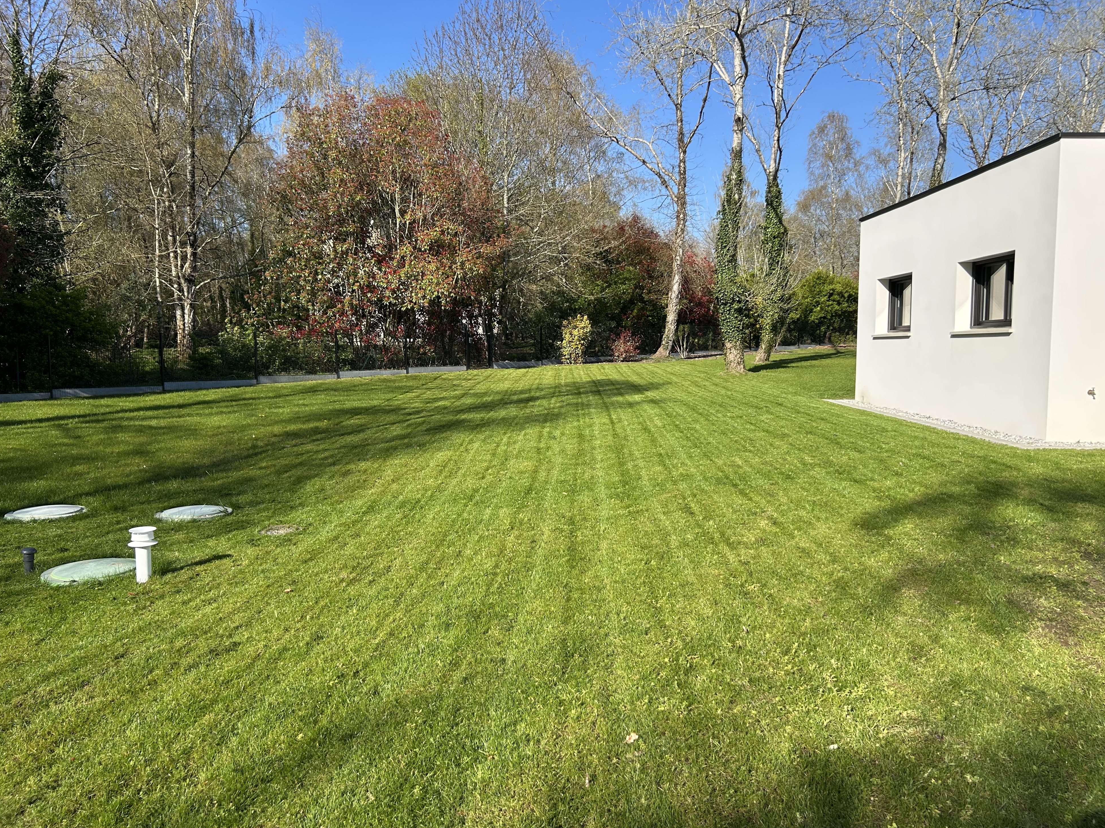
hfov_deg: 65.3
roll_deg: -0.2
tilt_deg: -4.6
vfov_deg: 51.4
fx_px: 862
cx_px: 549
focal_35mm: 27
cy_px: 410
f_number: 1.5
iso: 50
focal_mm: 5.7
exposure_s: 1/2632
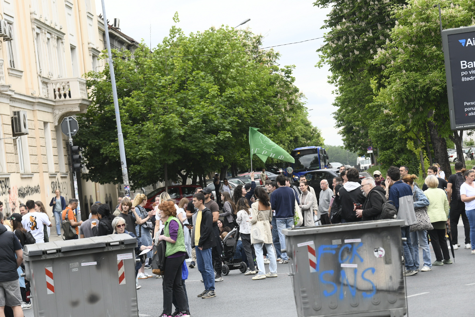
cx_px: 238
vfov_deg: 11.2
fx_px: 1610
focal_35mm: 122
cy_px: 158
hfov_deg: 16.8
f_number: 5.6
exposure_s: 1/1250
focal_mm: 122
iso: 640
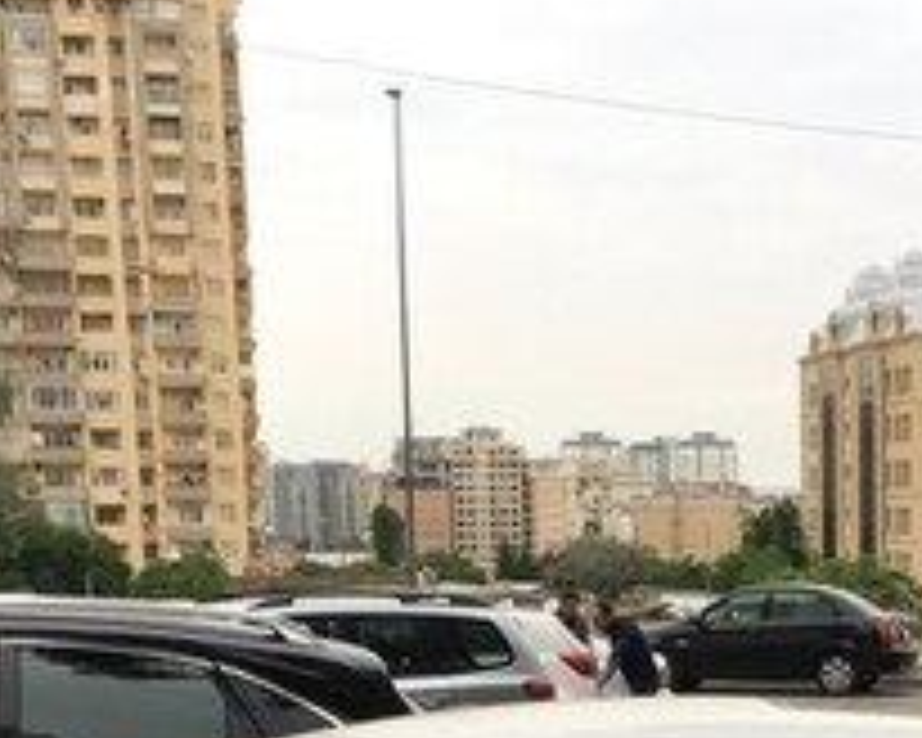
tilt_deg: -11.4
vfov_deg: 15.8
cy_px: 1042
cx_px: 832
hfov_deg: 20.6
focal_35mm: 91
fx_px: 2483
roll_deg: +1.2
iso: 25
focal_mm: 4.15
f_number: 2.2
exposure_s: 1/100
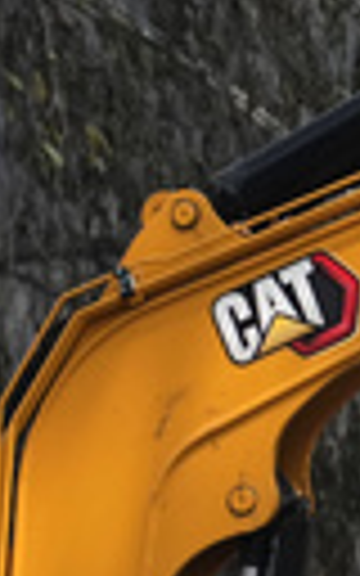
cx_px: 1048
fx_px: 25509
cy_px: 1228
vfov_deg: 1.3
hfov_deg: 0.8
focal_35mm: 1625
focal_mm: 200
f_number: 3.2
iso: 640
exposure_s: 1/6400
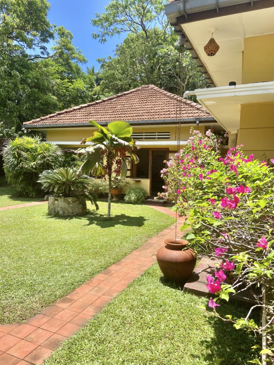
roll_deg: -2.1
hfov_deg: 53.1
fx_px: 274
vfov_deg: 67.3
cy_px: 182
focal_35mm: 26
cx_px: 137
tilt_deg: -3.1
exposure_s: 1/1287
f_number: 1.8
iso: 32
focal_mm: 4.25
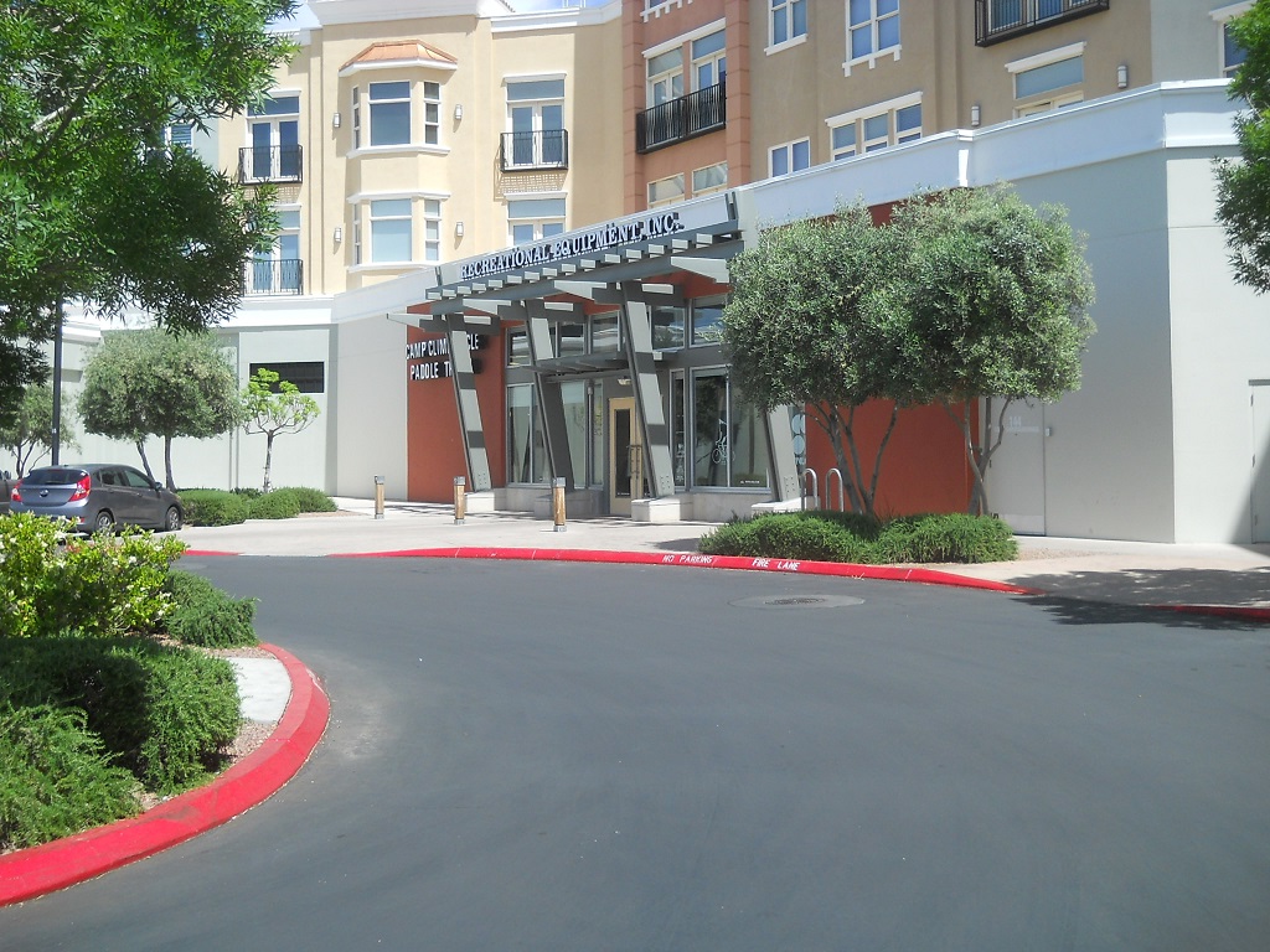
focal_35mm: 41
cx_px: 635
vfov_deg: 35.1
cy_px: 476
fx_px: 1504
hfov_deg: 45.8
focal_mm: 6.72
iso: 80
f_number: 5.5
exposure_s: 1/250
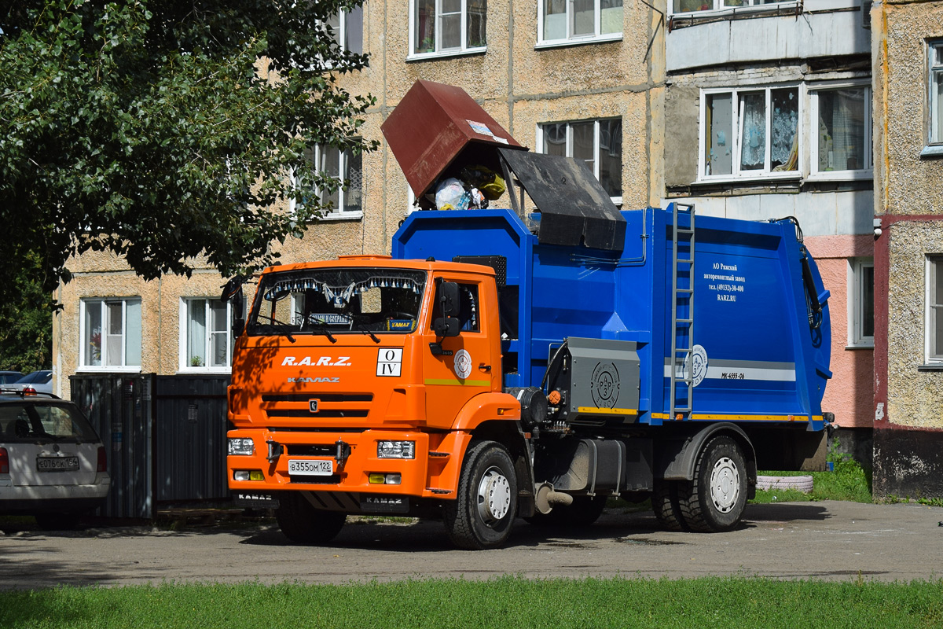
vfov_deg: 16.6
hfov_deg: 24.6
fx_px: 2161
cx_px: 472
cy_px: 314
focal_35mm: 82
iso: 100
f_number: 6.3
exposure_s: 1/800
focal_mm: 55
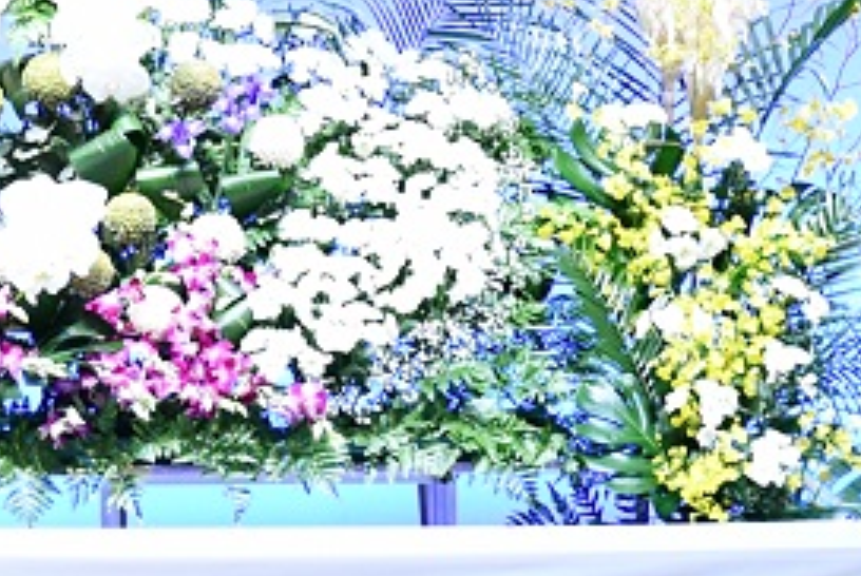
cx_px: -66
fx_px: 8858
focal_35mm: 370
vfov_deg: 3.7
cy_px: -348
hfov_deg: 5.5
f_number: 4
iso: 2500
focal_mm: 56
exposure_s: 1/125
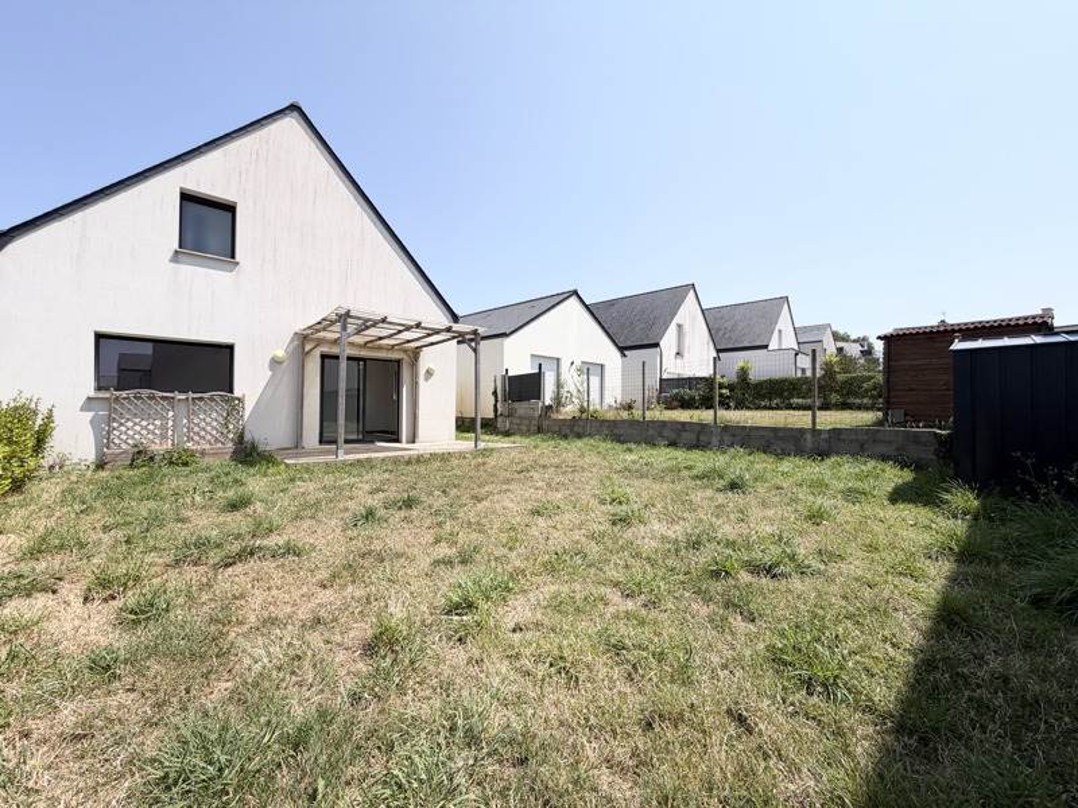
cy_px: 404
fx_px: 436
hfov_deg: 102.1
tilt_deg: +0.5
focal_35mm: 14
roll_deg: -0.3
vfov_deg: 85.7
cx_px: 539
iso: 20
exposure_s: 1/1050
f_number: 2.2
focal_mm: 2.22
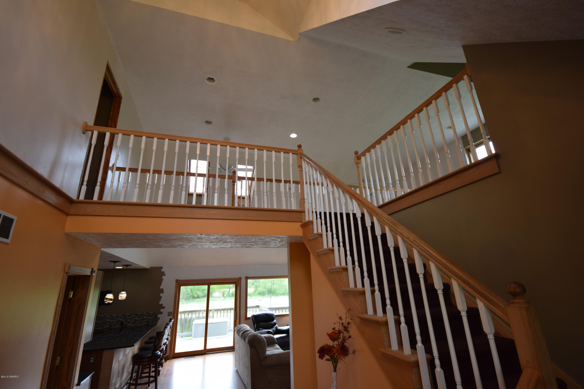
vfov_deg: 72.1
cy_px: 194
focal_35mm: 16
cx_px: 292
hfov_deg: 95.0
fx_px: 268
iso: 400
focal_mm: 11
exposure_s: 1/100
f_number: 5
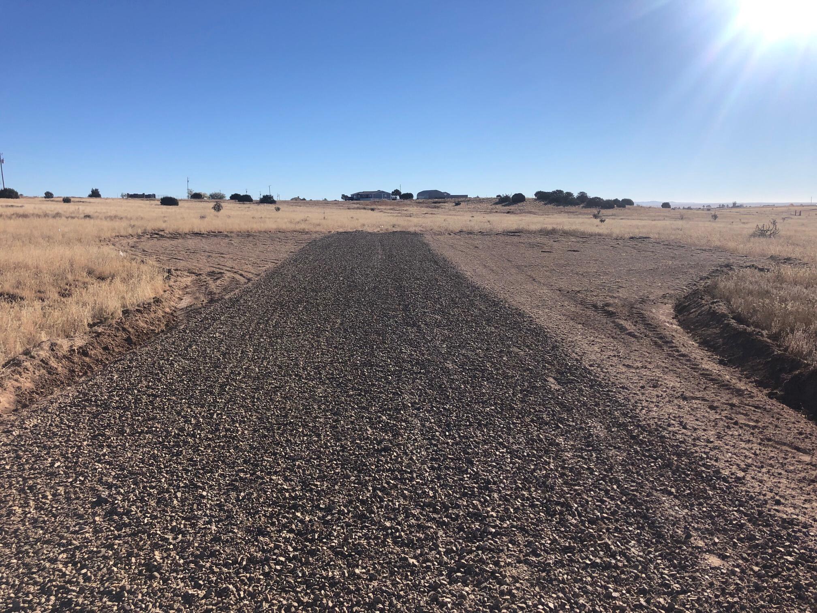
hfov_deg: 63.4
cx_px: 408
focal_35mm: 28
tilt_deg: -5.4
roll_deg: +0.1
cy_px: 306
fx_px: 661
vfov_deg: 49.7
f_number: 1.8
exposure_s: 1/3003
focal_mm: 3.99
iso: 20
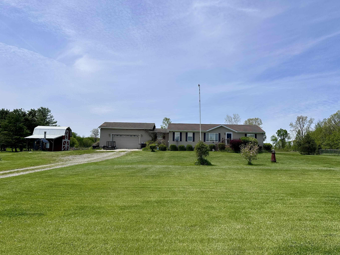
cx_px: 182
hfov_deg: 65.3
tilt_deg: +4.7
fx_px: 265
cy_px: 127
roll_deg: -1.0
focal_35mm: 27
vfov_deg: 51.4
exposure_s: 1/8929
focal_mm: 6.86
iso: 80
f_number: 1.78
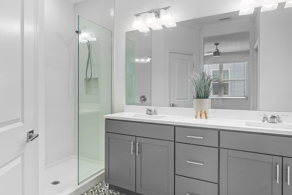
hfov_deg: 78.0
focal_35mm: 22
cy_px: 102
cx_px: 122
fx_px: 178
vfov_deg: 57.2
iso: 100
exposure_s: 1/5
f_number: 6.3
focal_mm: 10
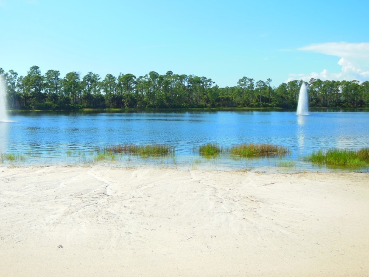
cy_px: 128
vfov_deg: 36.0
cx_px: 164
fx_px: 427
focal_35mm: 40
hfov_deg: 46.7
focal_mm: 6
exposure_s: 1/800
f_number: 3.9
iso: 125
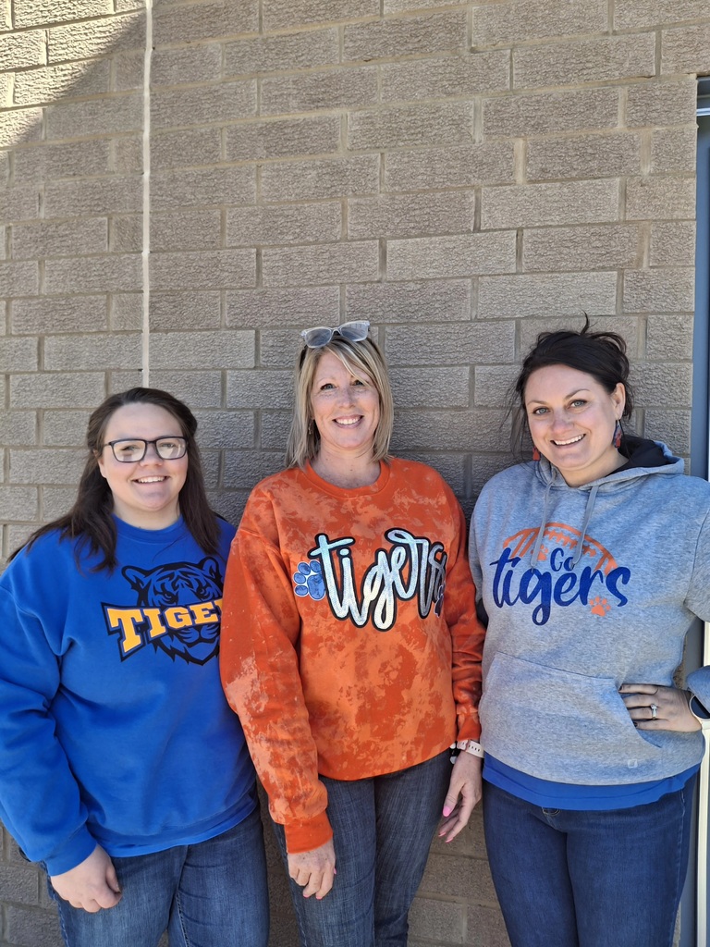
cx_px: 355
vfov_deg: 69.4
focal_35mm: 25
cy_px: 474
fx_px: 684
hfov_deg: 54.9
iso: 32
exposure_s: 1/270
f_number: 1.8
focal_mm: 4.69
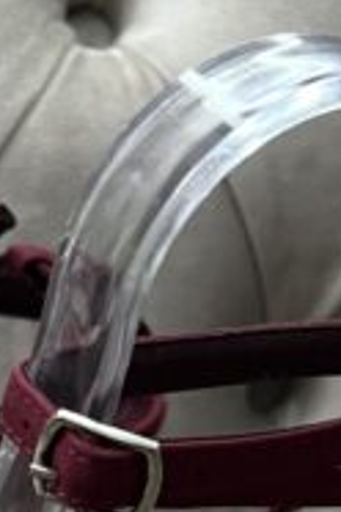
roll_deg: -2.5
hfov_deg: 11.5
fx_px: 1648
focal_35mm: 116
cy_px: 718
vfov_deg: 16.4
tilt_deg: -26.5
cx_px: -96
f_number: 1.5
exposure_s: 1/50
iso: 400
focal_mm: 5.7
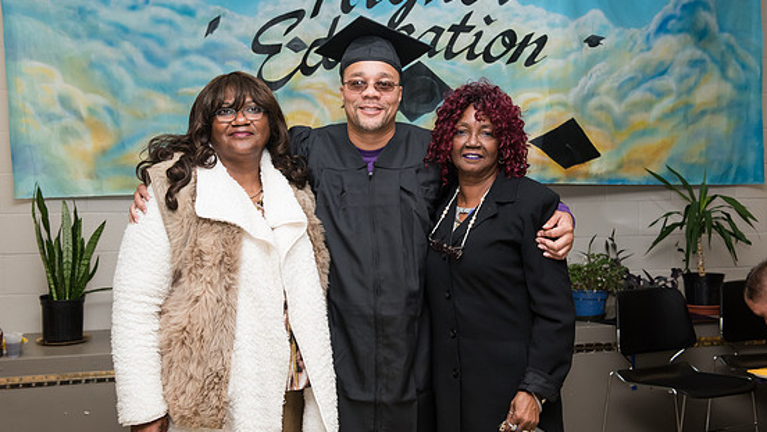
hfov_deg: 46.4
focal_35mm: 44
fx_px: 895
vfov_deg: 27.1
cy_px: 210
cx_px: 378
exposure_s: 1/160
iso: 1600
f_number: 7.1
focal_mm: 40
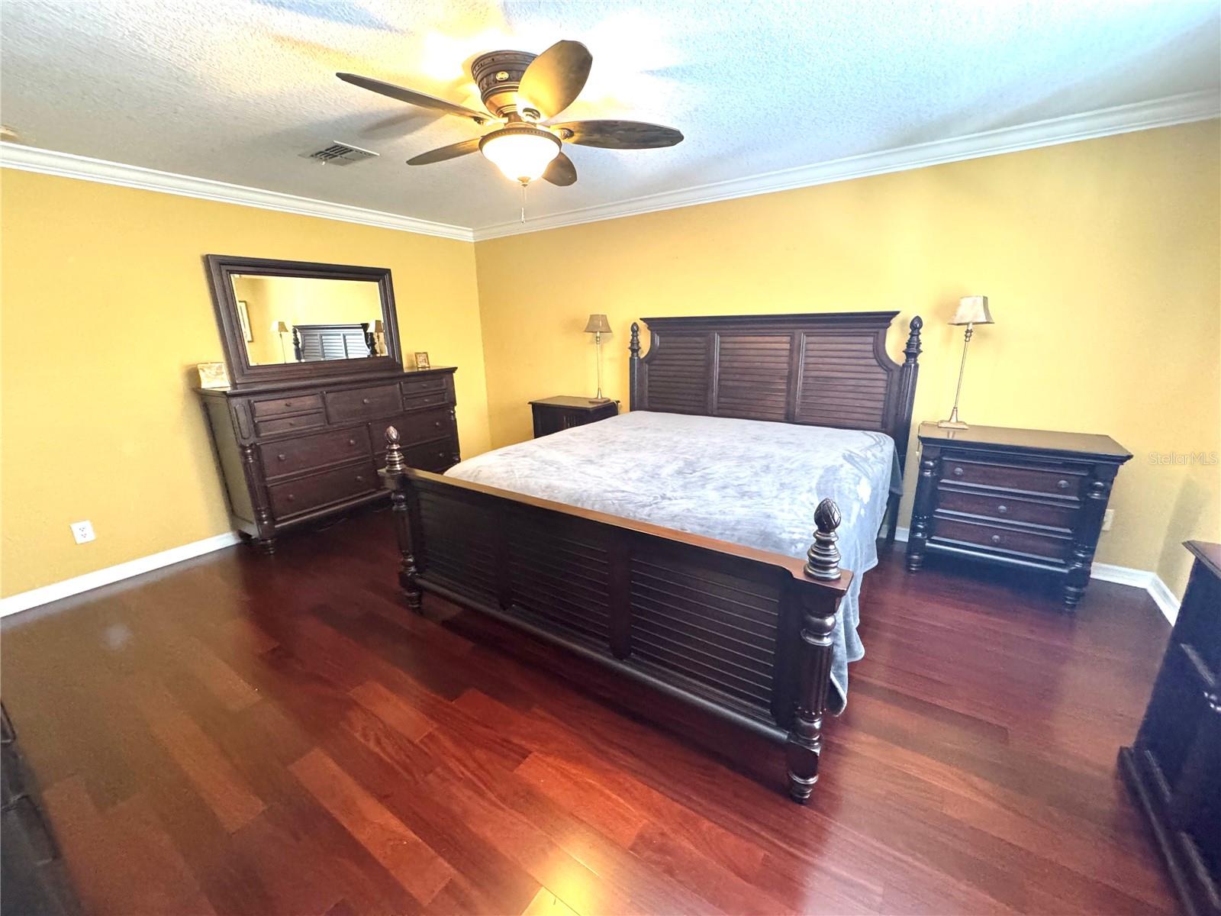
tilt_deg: -15.6
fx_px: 494
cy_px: 458
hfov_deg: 102.1
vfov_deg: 85.7
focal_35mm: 14
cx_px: 610
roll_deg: +1.4
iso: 800
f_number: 2.2
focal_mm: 2.22
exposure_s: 1/60
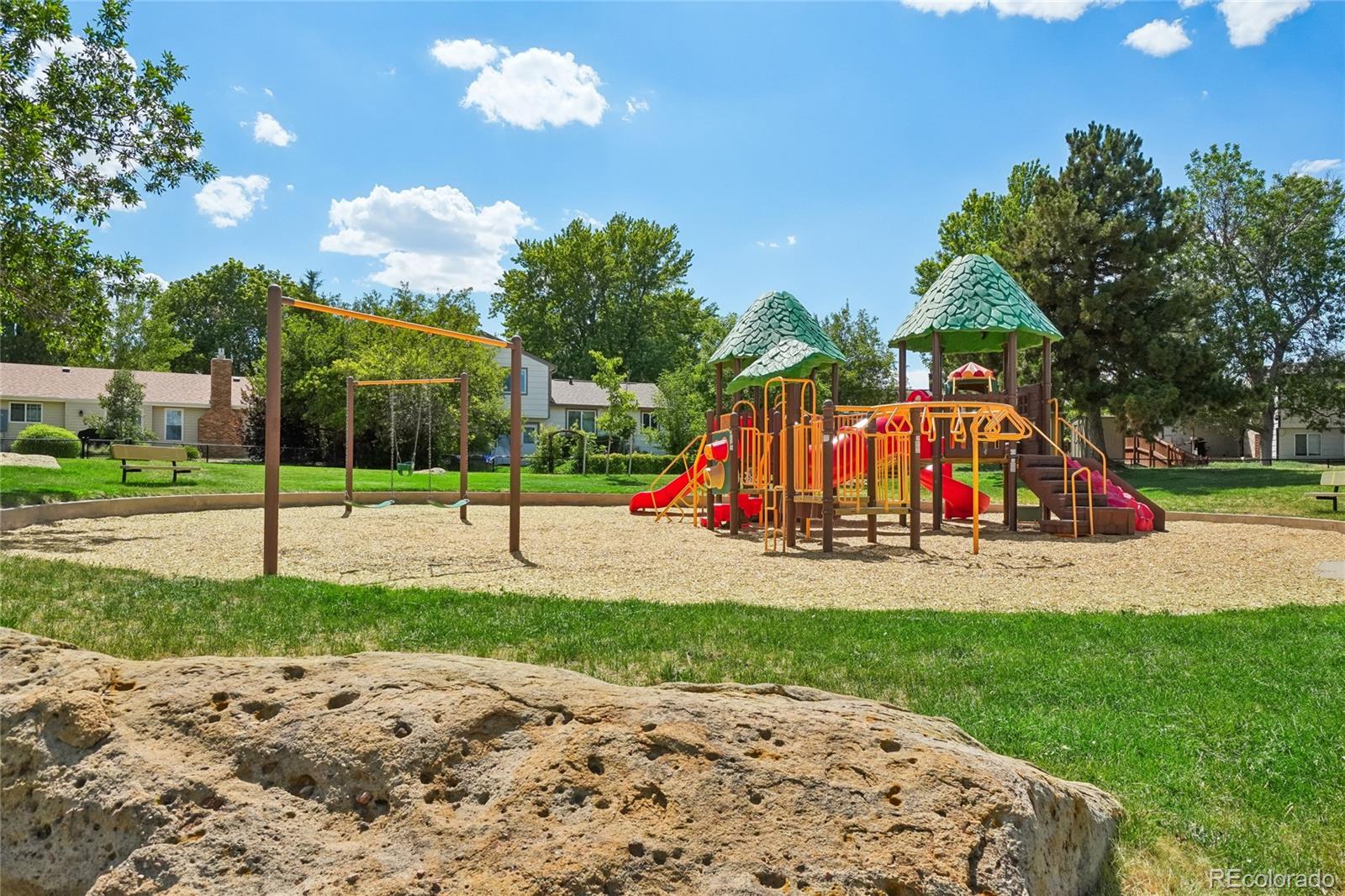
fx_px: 1008
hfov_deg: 67.4
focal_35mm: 27
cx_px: 672
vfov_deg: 47.9
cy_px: 448
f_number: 8
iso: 400
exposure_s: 1/1600
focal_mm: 18
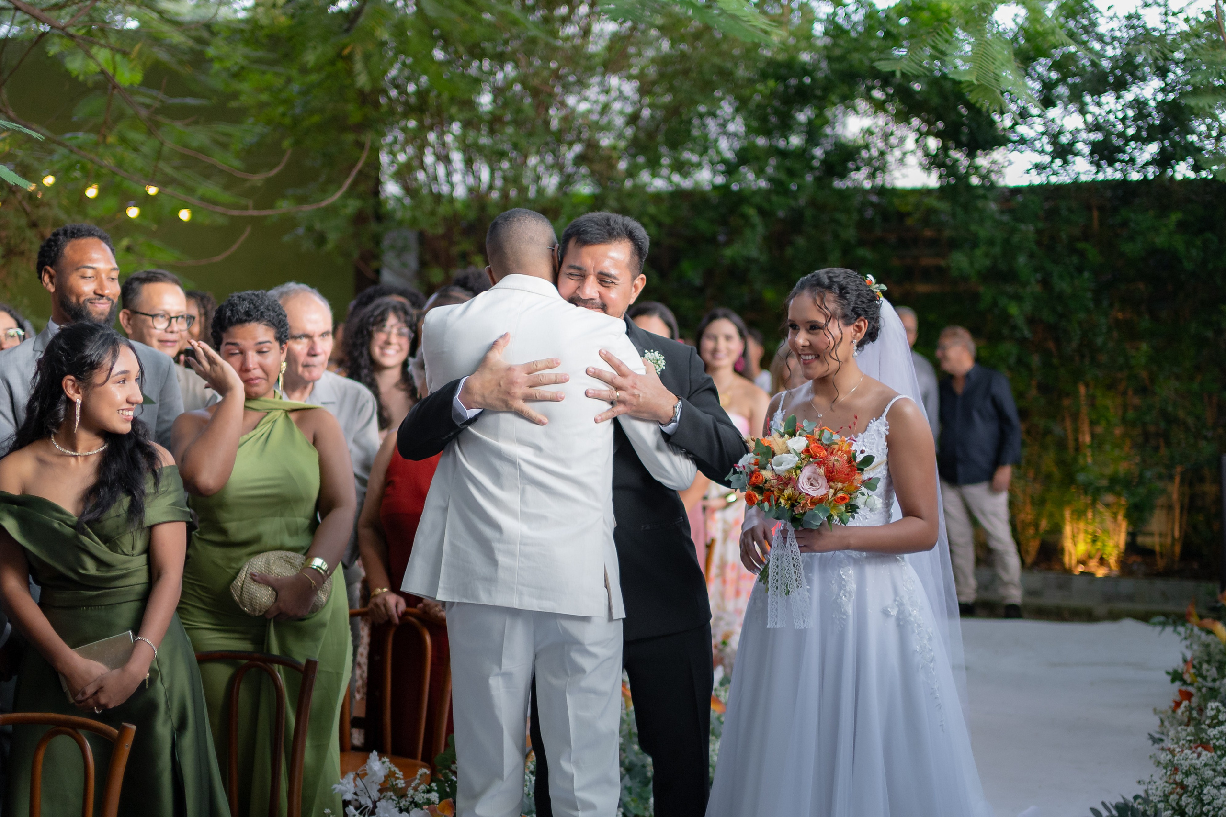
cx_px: 613
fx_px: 1771
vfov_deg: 26.0
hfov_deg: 38.2
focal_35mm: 52
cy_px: 408
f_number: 1.4
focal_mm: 35
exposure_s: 1/500
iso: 640
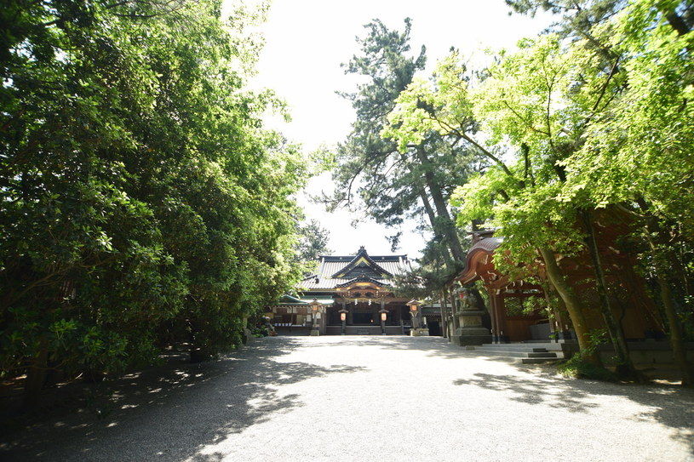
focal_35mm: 15
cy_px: 231
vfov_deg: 77.3
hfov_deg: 100.4
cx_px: 347
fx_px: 289
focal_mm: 10
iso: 200
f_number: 4
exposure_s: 1/160
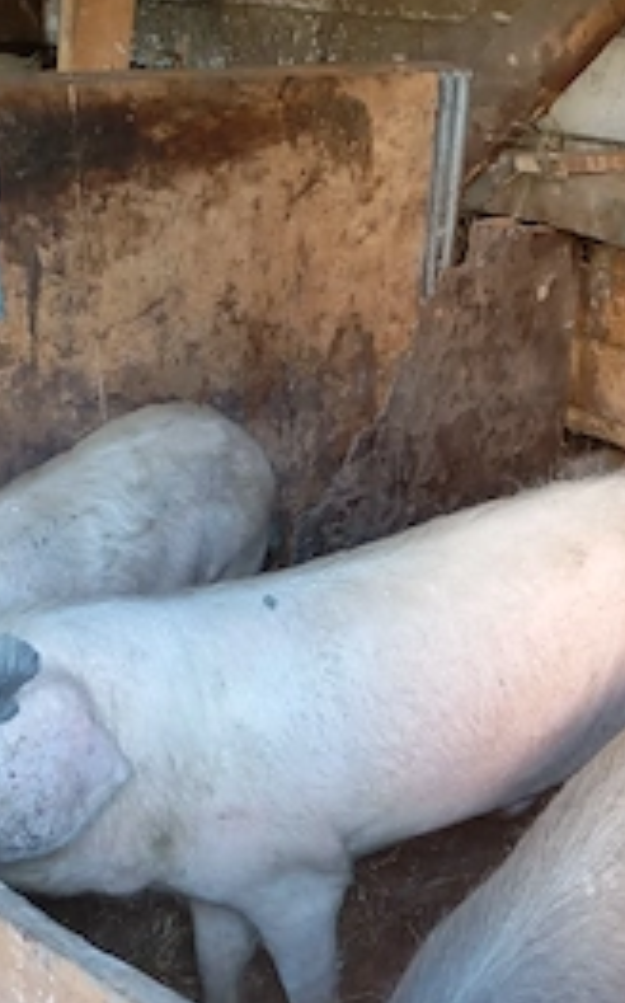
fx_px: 1228
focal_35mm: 45
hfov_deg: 28.3
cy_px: 744
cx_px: 431
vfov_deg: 43.1
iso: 1208
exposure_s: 1/20
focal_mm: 4.27
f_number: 1.8
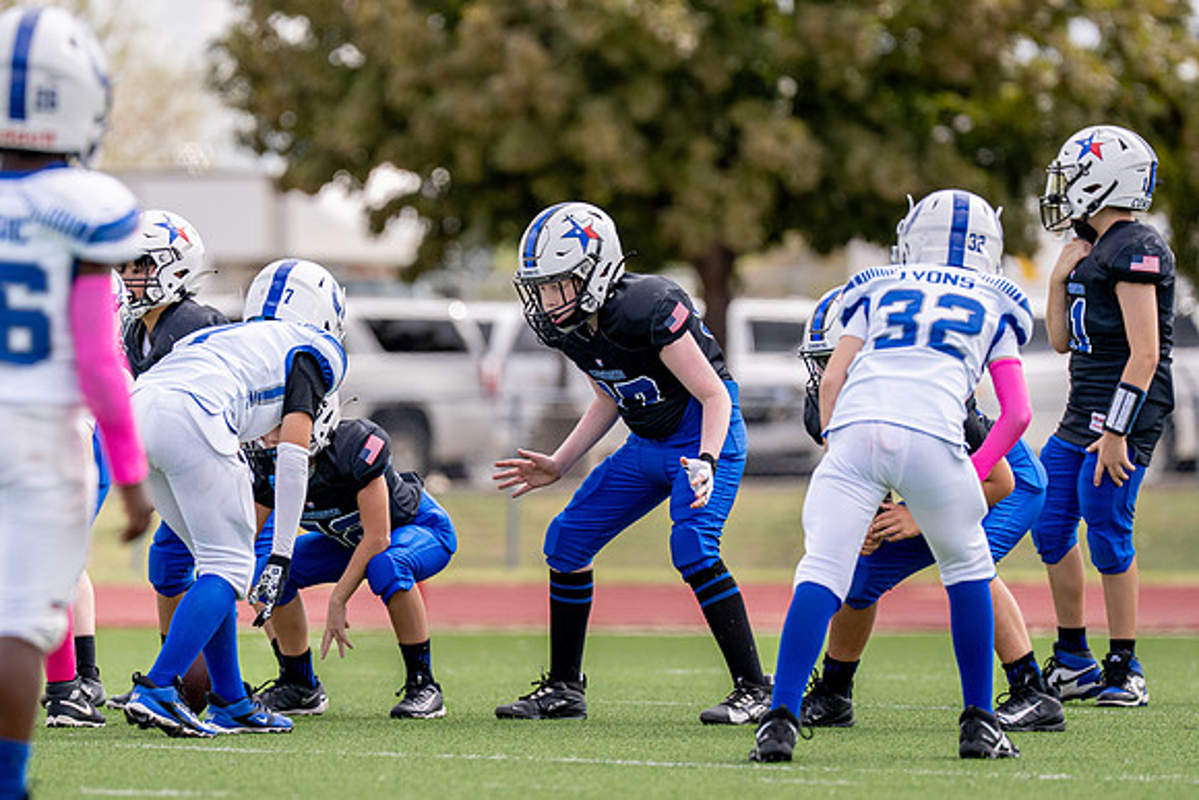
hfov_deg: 5.5
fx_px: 12477
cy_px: 406
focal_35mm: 375
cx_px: 553
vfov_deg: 3.7
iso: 250
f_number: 2.8
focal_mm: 200
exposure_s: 1/3200
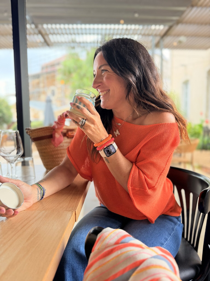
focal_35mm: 24
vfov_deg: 71.6
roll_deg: -0.2
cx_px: 105
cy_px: 140
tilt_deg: -5.6
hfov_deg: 56.8
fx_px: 194
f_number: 1.78
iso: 200
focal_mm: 6.76
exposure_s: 1/214
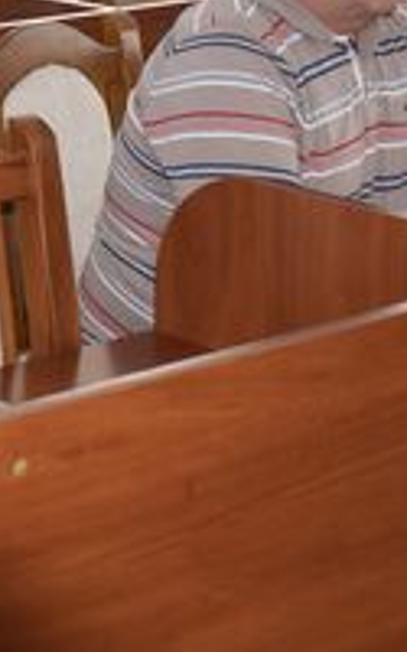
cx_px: -264
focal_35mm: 115
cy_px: -90
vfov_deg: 17.4
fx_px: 2041
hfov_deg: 10.8
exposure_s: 1/125
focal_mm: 20
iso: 280
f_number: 5.6
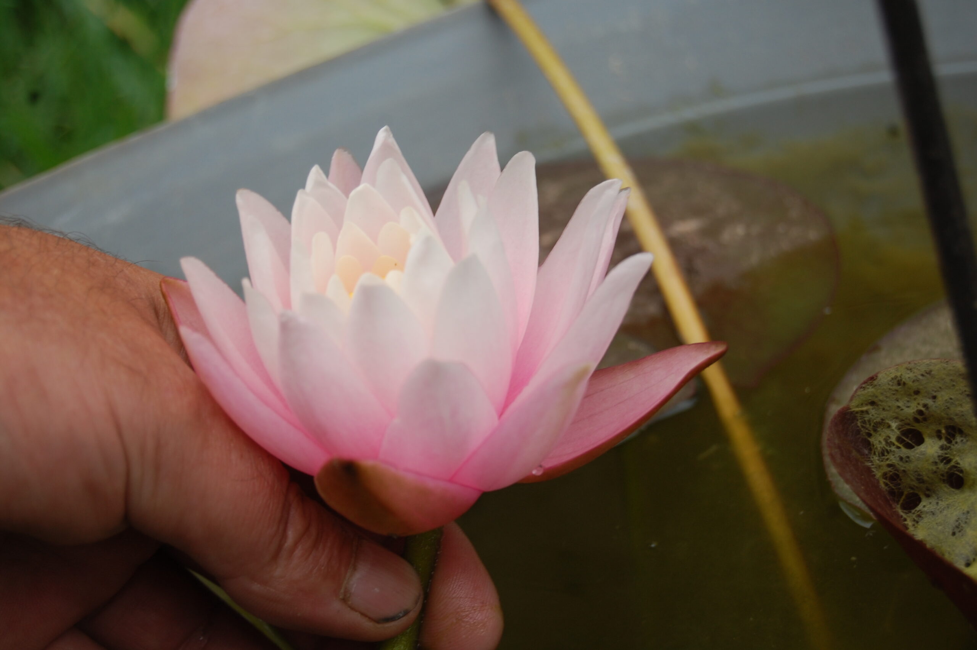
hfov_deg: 24.6
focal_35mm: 82
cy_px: 325
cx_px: 488
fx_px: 2237
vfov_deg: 16.5
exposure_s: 1/200
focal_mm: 55
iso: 200
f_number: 7.1
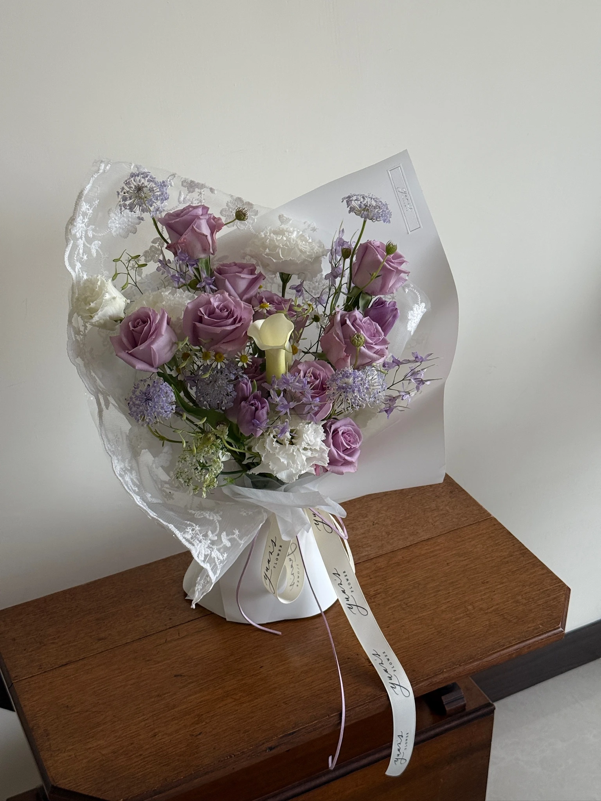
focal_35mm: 48
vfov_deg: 39.7
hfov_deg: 30.3
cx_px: 300
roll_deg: -0.4
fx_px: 1111
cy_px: 400
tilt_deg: -30.8
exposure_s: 1/60
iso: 160
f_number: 1.78
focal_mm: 6.76
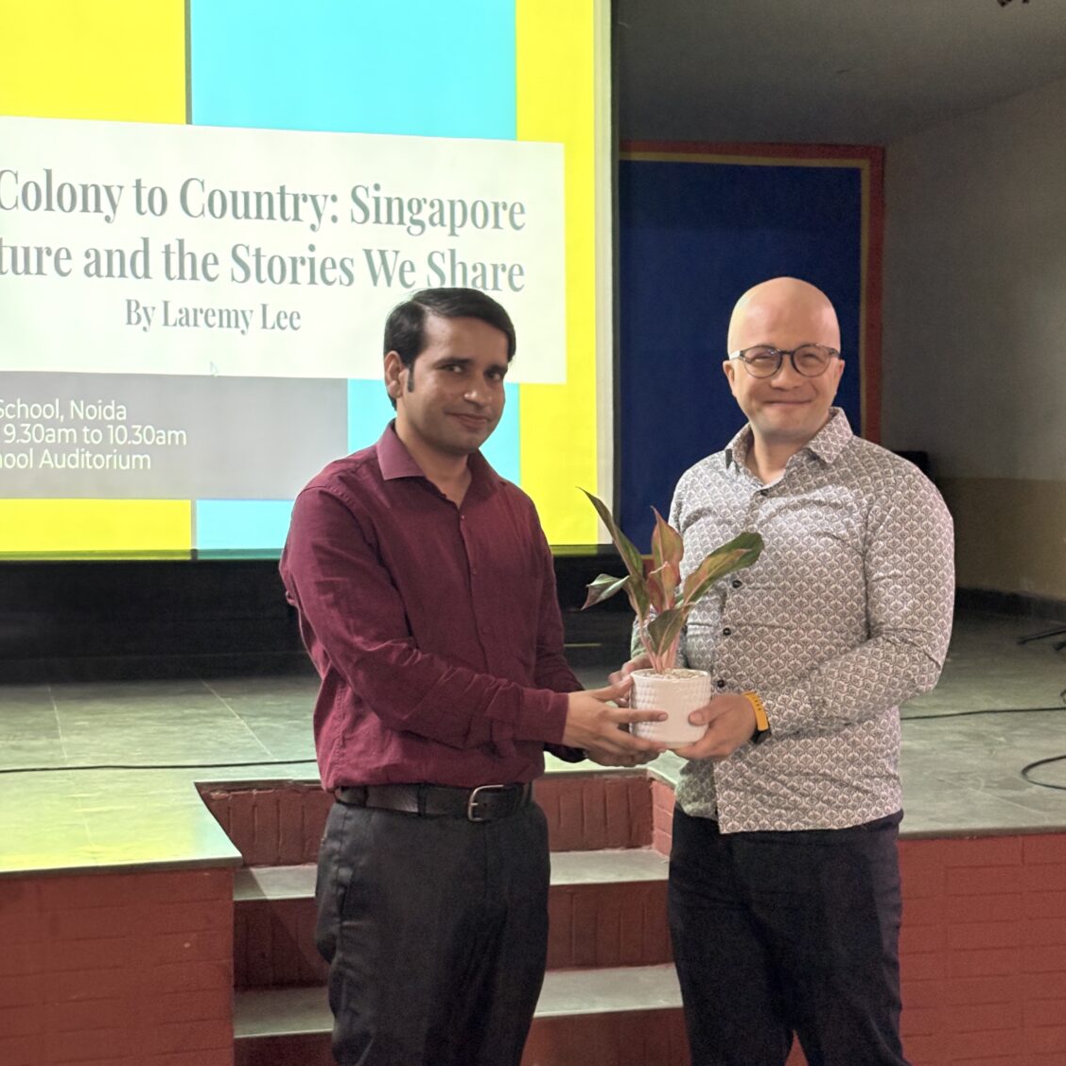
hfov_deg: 27.7
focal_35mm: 62
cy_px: 598
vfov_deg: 27.7
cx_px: 538
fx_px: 2160
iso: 250
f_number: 1.6
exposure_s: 1/30
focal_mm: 5.96
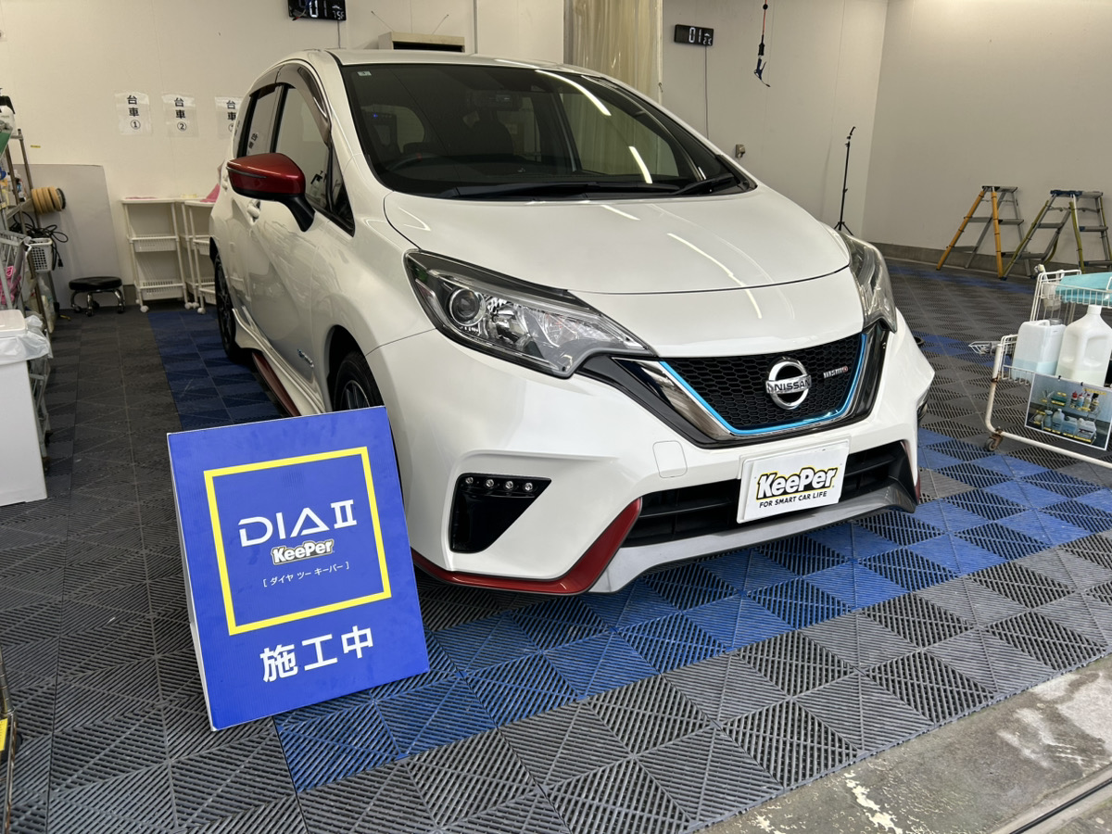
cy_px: 417
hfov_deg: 67.3
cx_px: 556
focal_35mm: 26
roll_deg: +0.5
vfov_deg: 53.1
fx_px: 835
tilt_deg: -17.5
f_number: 1.5
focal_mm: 5.7
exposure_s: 1/272
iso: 40
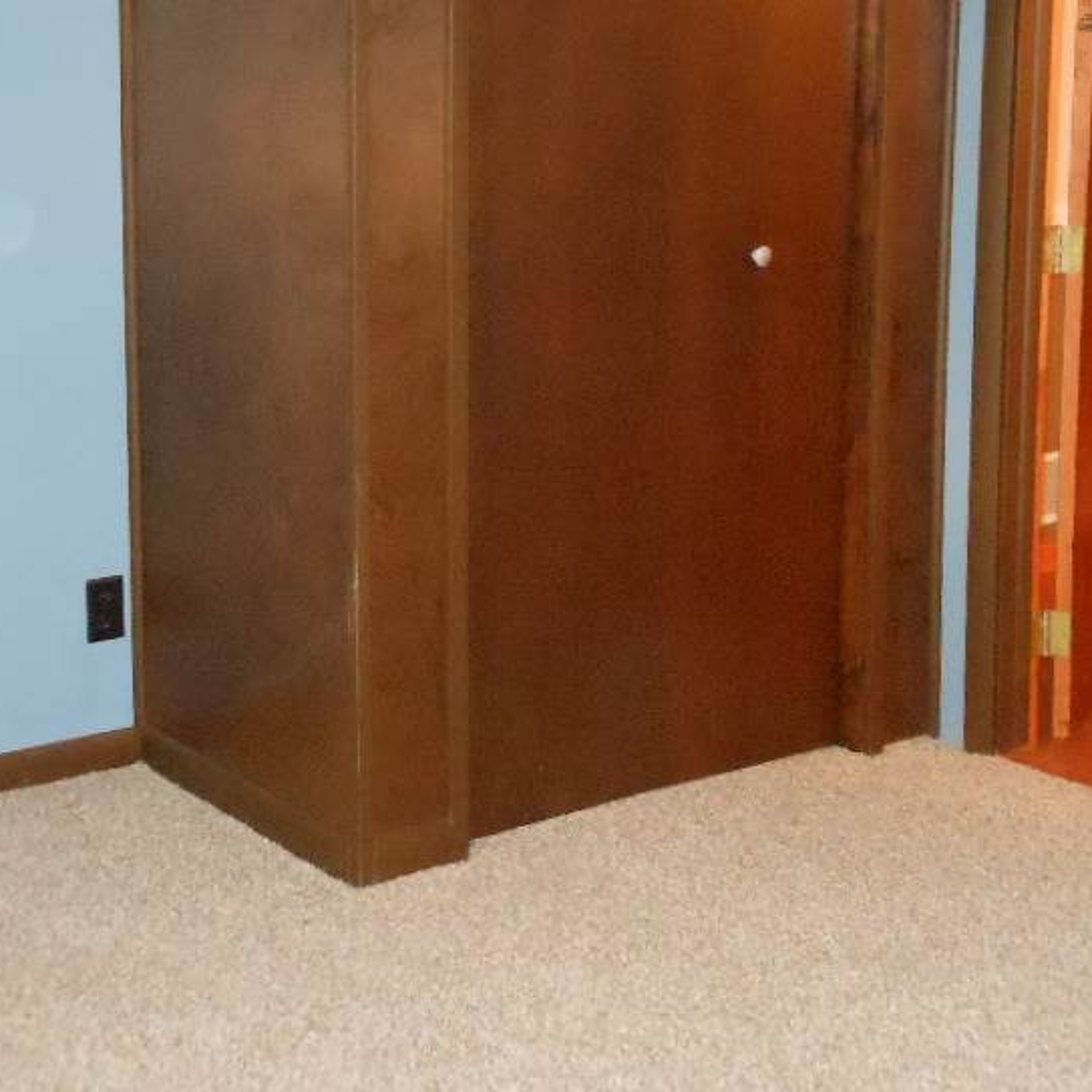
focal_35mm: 55
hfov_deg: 31.1
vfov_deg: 30.7
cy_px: 322
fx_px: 1963
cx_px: 501
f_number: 4
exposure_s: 1/25
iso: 1250
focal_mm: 5.9
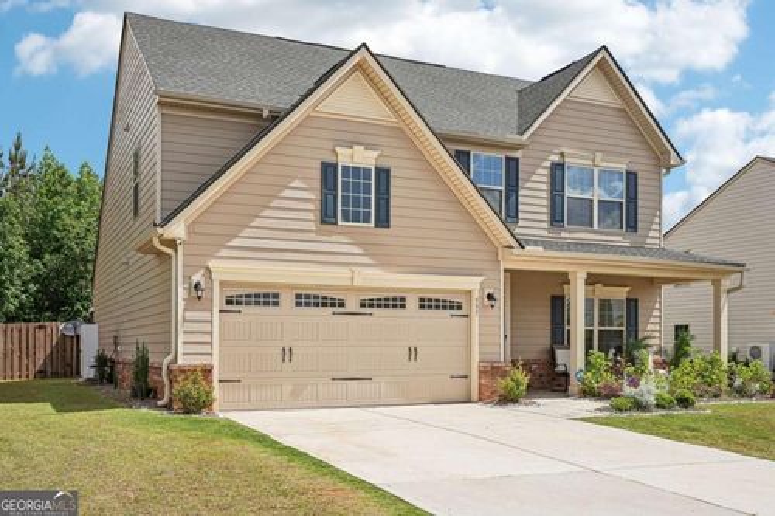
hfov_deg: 54.5
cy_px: 258
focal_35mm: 35
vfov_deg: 37.8
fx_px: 753
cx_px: 388
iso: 400
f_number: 8
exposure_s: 1/2000
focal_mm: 35
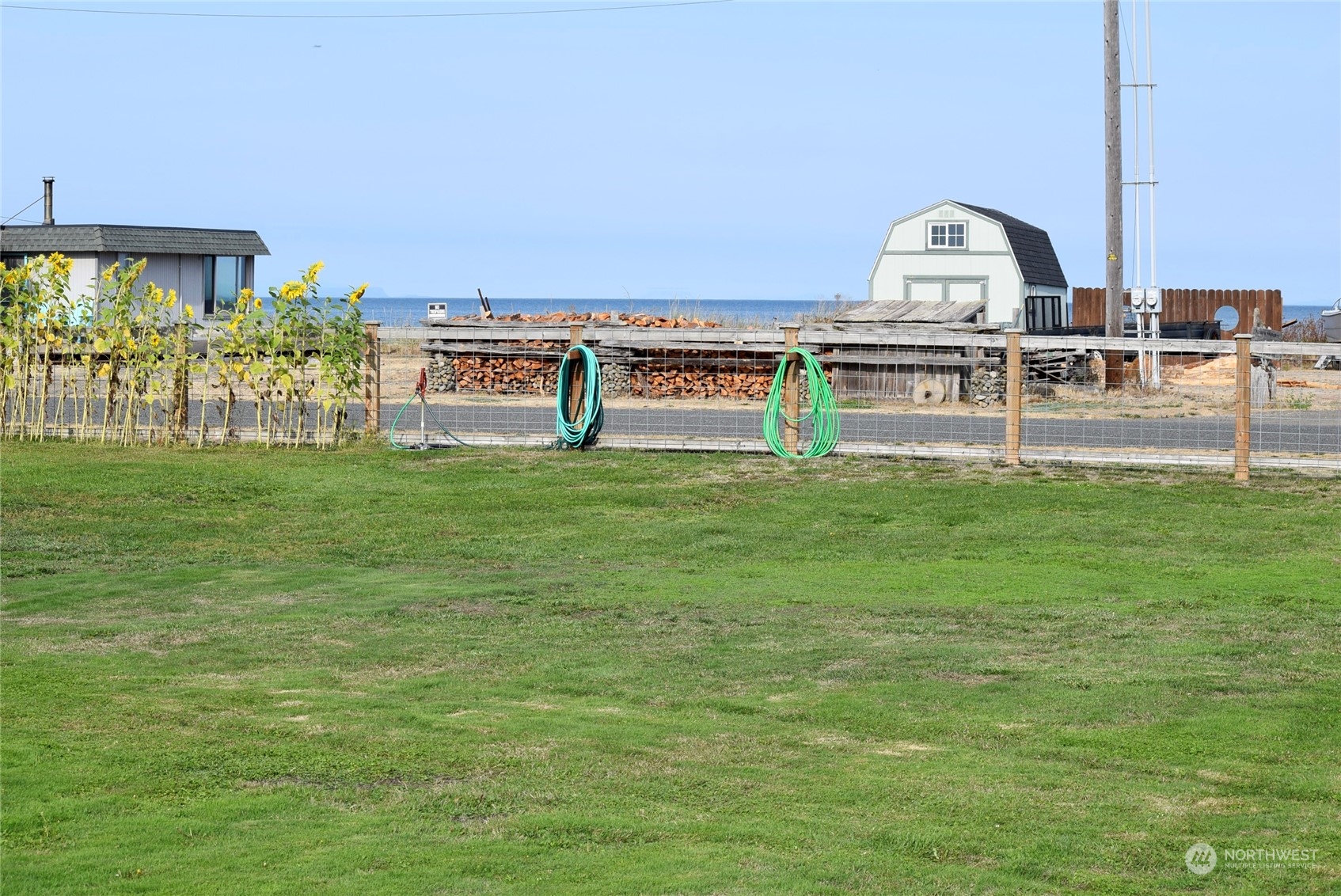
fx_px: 3075
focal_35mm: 82
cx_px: 670
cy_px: 448
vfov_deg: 16.6
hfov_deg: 24.6
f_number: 9
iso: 200
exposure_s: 1/320
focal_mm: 55
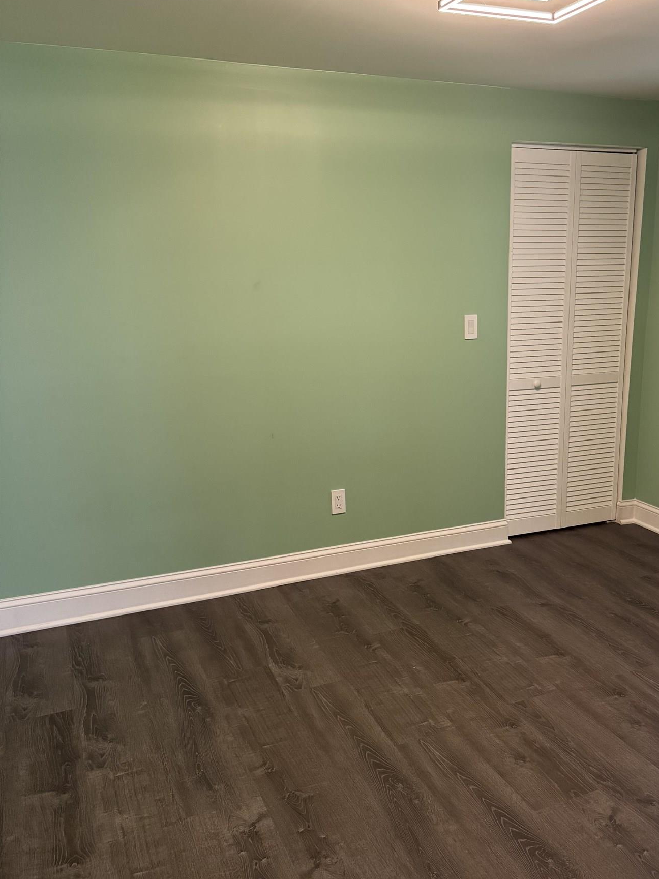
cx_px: 436
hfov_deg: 43.6
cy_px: 448
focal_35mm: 32
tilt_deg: -12.9
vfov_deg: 56.8
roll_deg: -0.3
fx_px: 812
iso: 400
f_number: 1.78
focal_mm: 6.76
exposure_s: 1/120
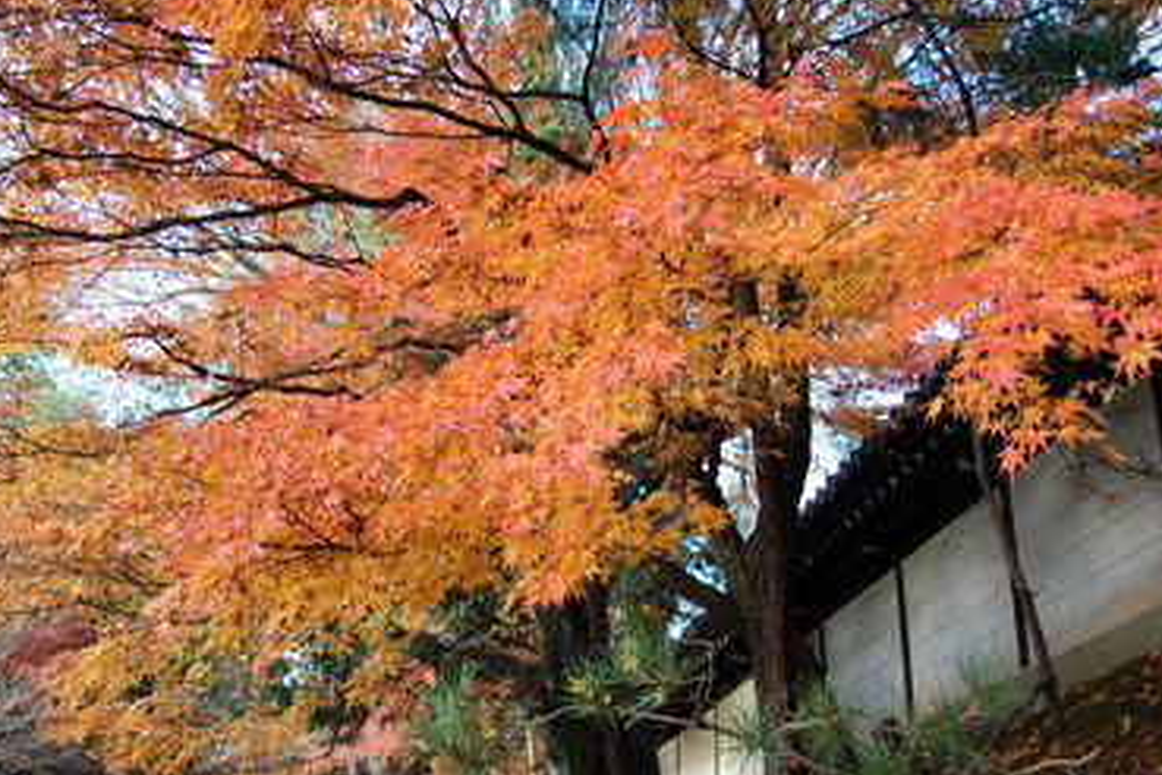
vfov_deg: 34.1
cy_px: 452
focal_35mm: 39
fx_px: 1259
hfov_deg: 49.3
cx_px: 485
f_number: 4
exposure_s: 1/60
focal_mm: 20
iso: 400
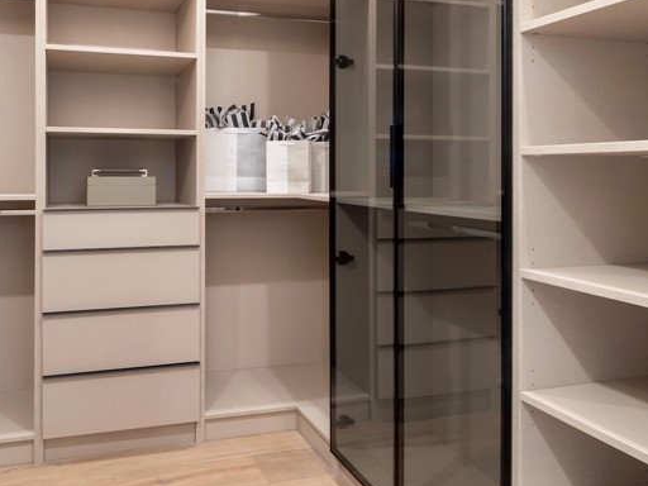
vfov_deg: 49.2
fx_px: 524
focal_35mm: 28
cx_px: 220
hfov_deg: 62.0
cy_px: 176
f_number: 7.1
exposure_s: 1/2
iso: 200
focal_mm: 7
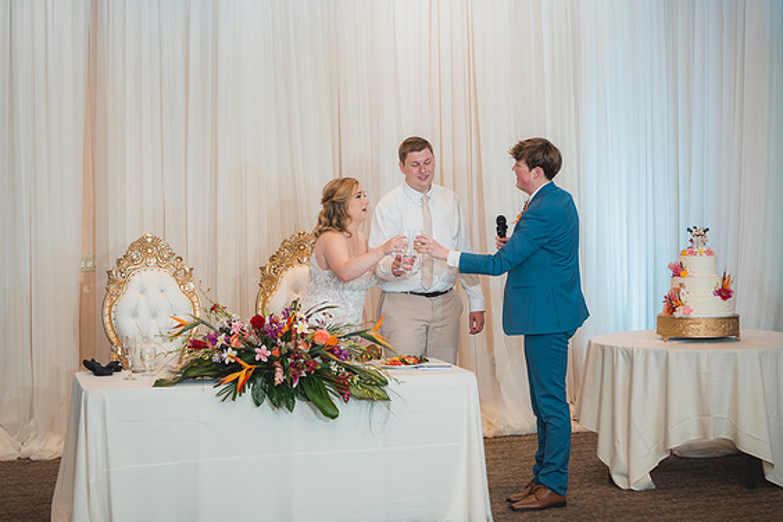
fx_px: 1566
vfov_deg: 18.9
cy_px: 264
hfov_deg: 28.1
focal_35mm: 72
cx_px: 383
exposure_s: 1/250
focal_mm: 70
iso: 1000
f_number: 2.8
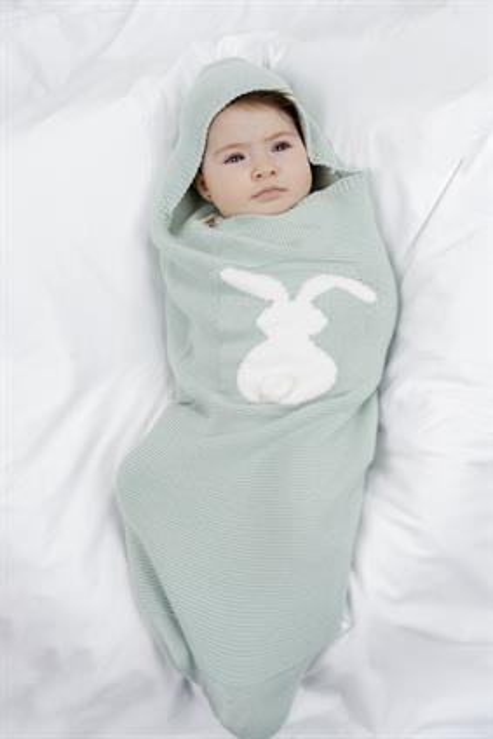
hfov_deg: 34.8
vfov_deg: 50.3
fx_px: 786
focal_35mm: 38
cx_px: 246
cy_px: 370
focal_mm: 38.3
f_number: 3.2
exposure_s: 1/250
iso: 400
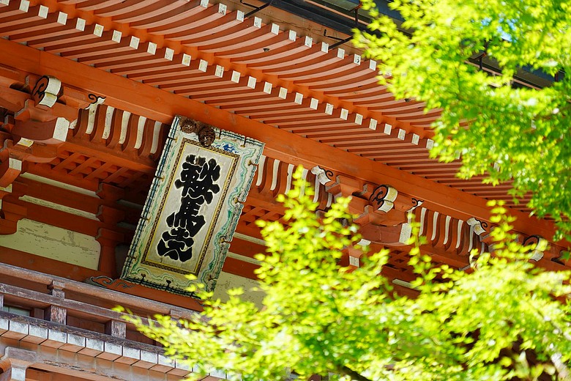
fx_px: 1665
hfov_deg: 19.5
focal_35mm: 105
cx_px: 286
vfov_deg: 13.0
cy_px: 190
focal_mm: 105
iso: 100
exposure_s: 1/125
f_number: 4
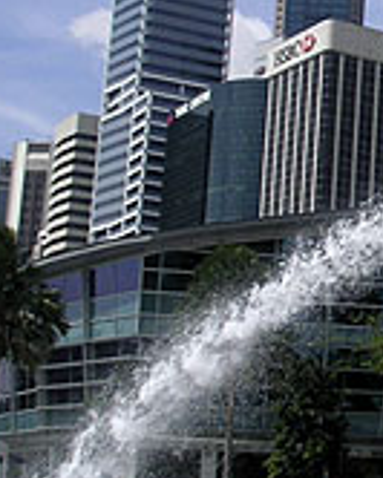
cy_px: 120
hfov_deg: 14.3
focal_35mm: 100
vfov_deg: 19.0
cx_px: 599
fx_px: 1416
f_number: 6.7
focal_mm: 5.7
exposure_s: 1/350
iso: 50
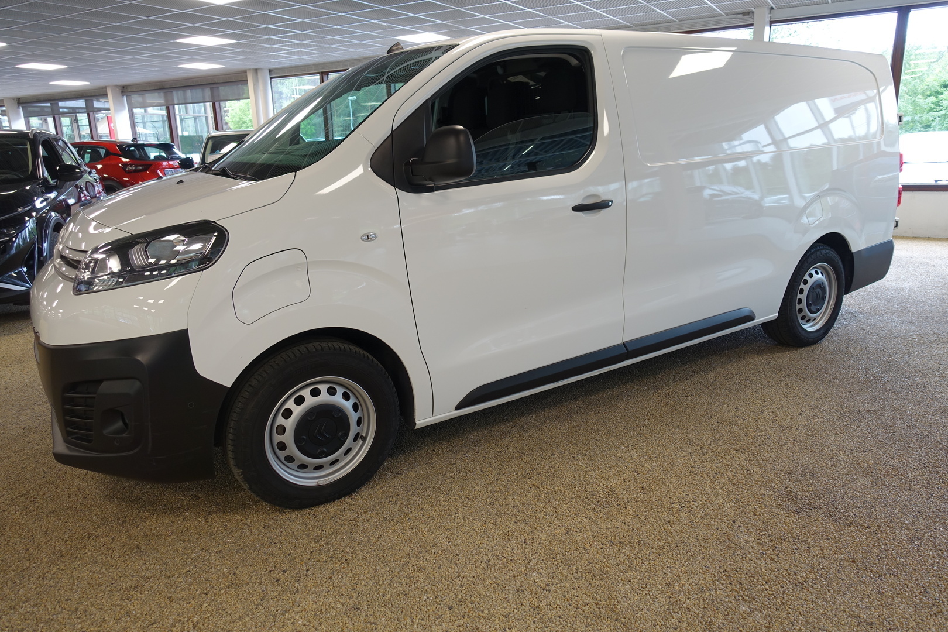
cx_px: 474
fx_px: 632
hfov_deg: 73.7
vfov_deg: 53.1
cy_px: 316
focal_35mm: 24
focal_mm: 8.8
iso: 125
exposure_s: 1/30
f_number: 2.8
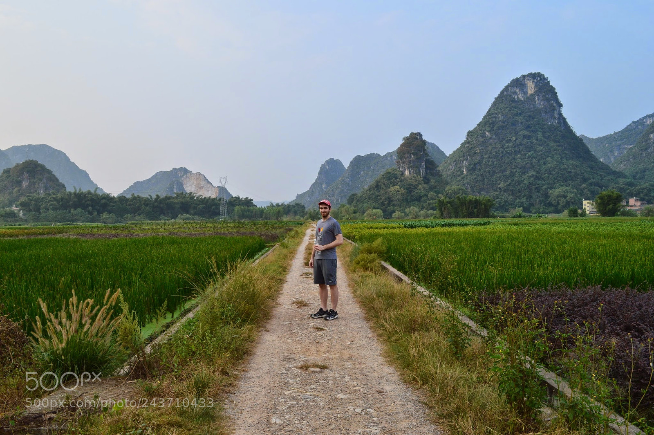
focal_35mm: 30
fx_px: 545
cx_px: 327
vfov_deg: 43.5
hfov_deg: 62.0
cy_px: 218
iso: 400
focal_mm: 20
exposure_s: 1/200
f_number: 10
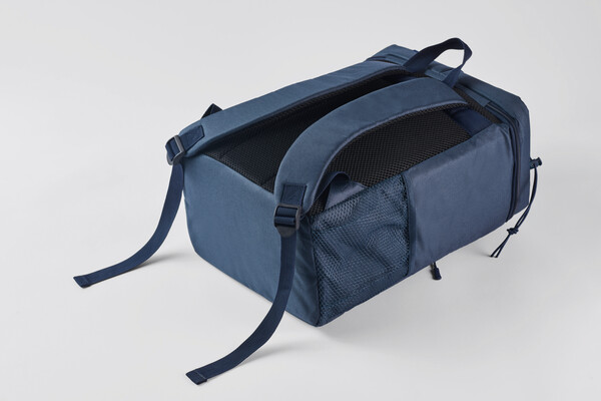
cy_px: 200
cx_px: 300
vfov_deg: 16.1
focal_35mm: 85
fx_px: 1419
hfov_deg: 23.9
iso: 125
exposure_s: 1/125
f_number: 13
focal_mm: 85
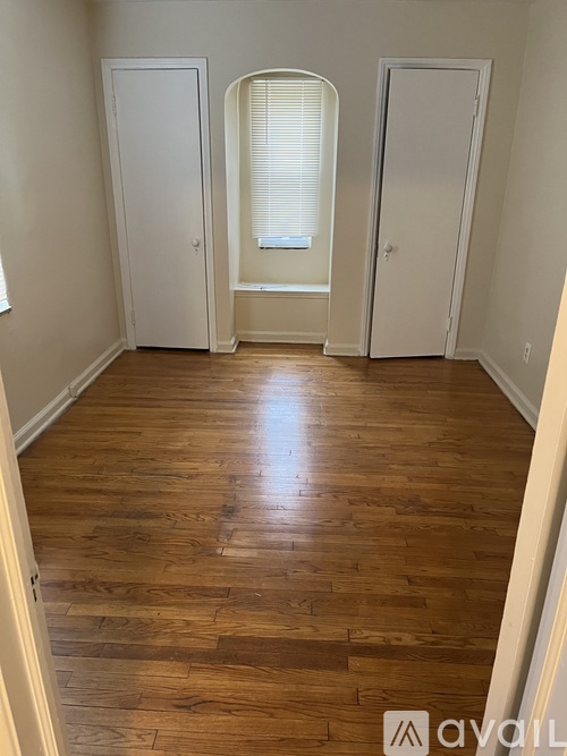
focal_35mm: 26
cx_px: 284
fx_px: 568
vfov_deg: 67.3
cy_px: 378
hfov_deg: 53.0
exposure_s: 1/60
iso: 400
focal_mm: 5.1
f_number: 1.6
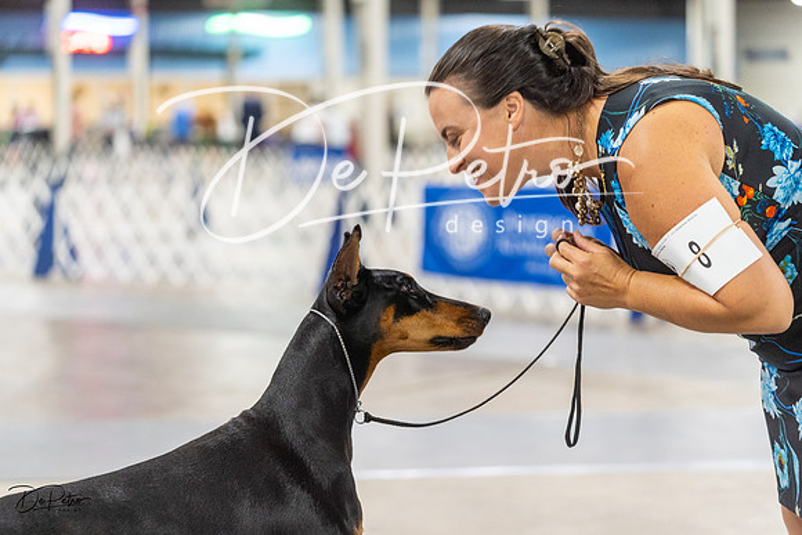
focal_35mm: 85
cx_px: 401
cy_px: 268
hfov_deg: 23.9
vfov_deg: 16.1
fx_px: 1894
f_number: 2.8
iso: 3200
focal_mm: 85
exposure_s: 1/160
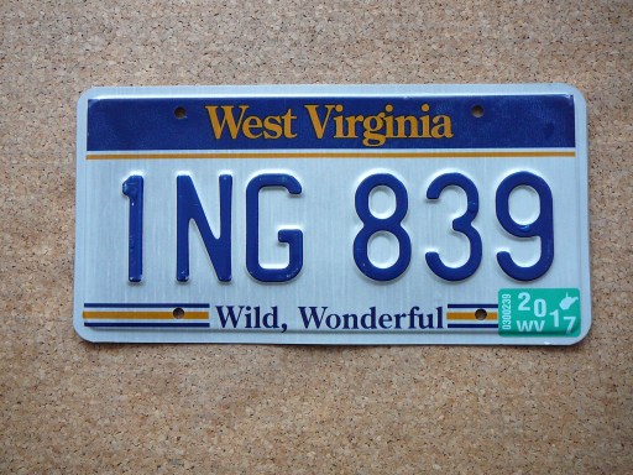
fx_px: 640
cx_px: 316
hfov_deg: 52.6
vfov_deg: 40.7
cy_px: 238
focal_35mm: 35
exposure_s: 1/30
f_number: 2.8
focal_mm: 5.2
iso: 200
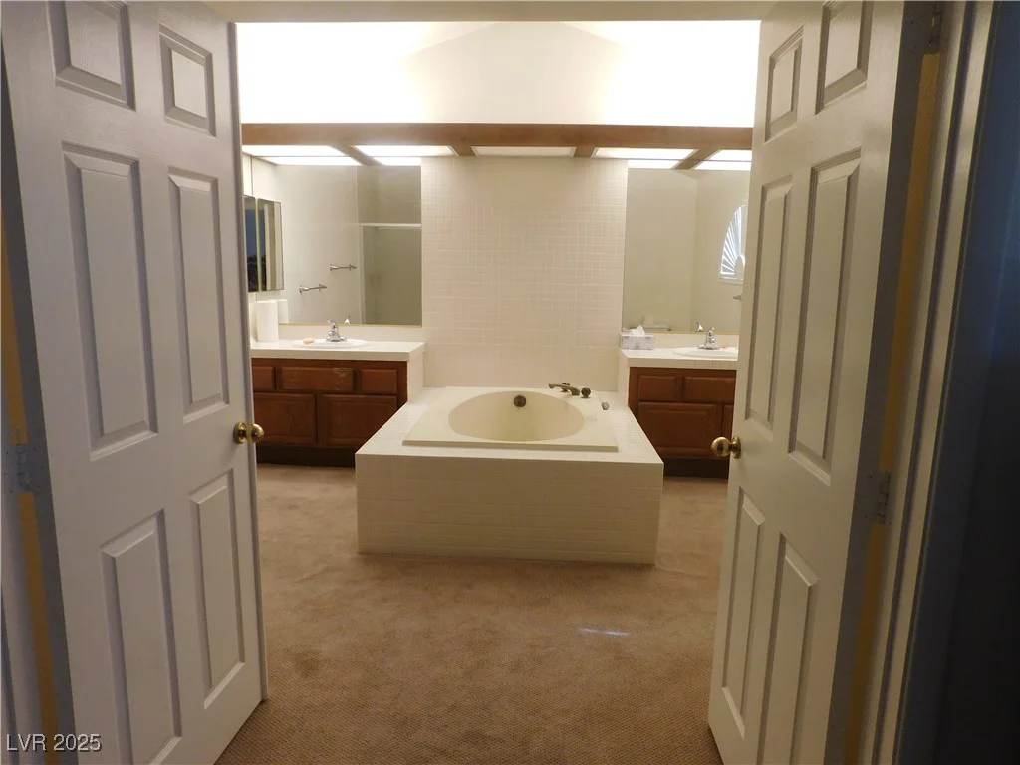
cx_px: 510
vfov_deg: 58.9
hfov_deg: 73.9
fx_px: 678
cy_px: 382
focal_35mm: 23
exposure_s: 1/30
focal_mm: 4
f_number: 3
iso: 200
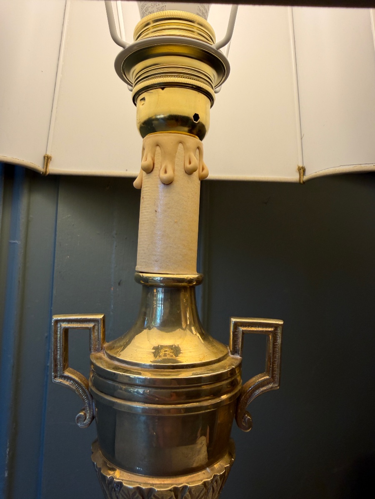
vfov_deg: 71.6
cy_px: 250
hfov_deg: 56.8
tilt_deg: +5.0
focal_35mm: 24
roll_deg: -1.3
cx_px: 188
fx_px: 347
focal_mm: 2.22
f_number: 2.2
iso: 50
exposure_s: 1/121
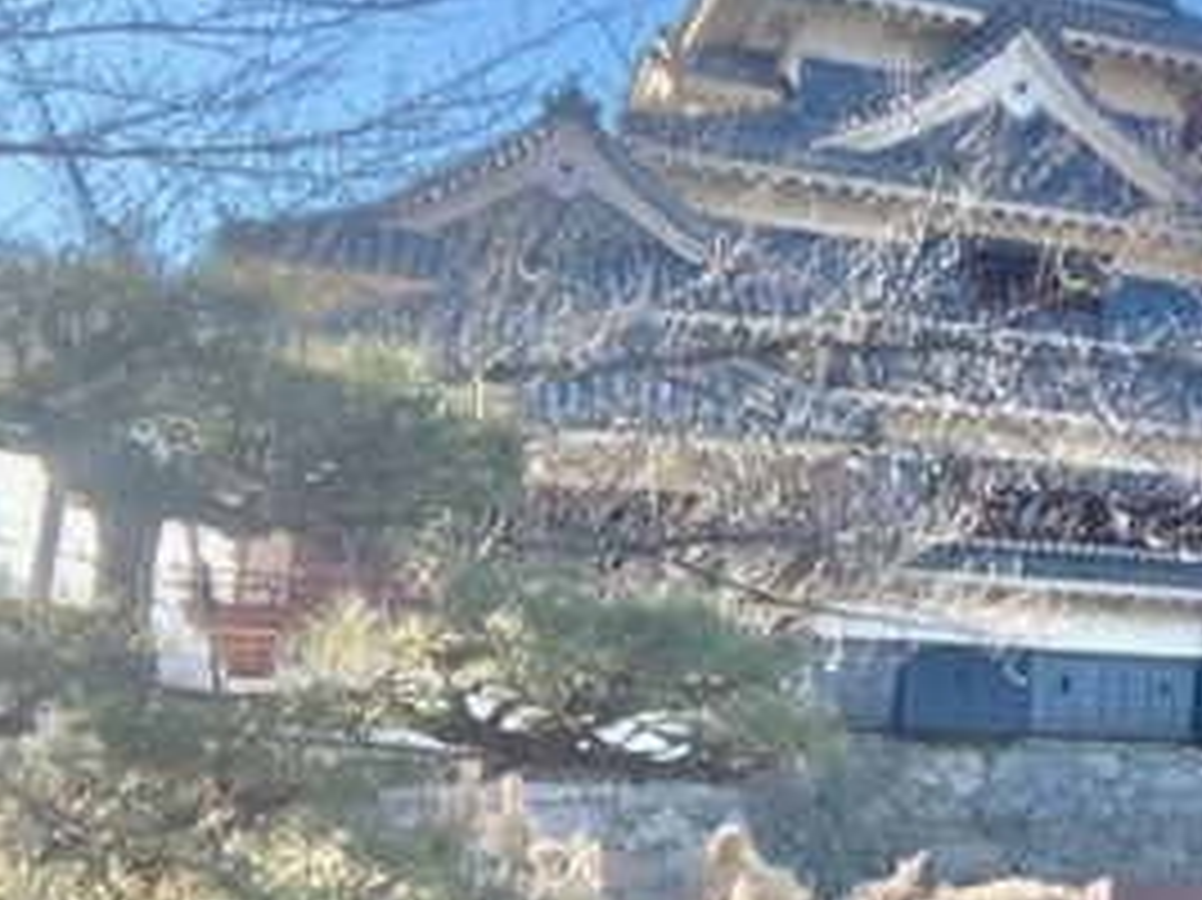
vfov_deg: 21.3
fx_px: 2395
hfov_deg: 23.5
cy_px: 508
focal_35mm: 69
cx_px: 1711
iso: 25
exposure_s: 1/180
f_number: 2.2
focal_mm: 2.71
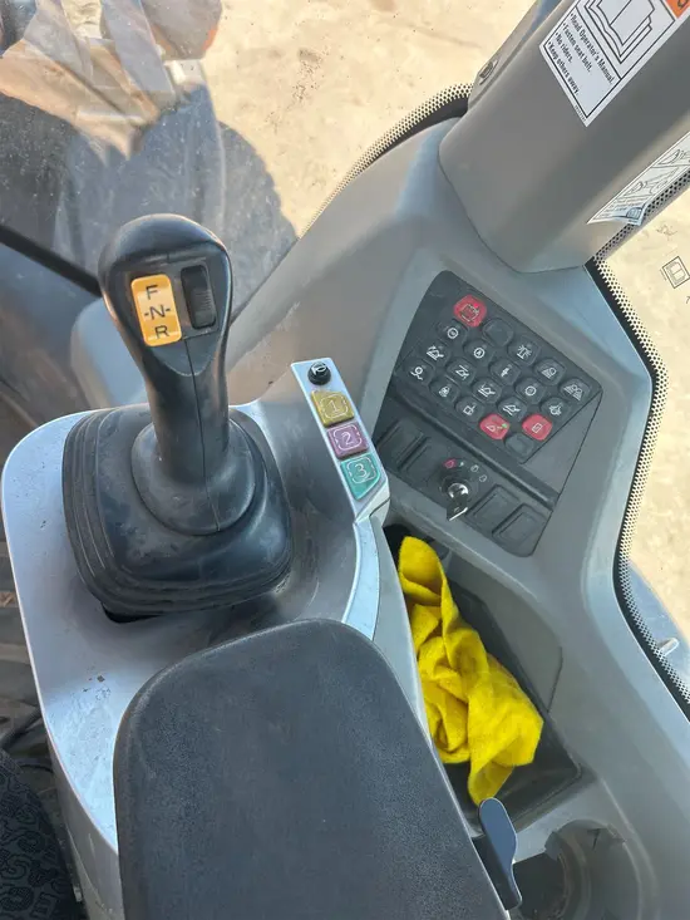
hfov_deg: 53.1
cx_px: 345
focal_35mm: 26
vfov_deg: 67.3
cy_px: 460
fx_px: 691
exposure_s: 1/278
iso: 40
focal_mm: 5.7
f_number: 1.5
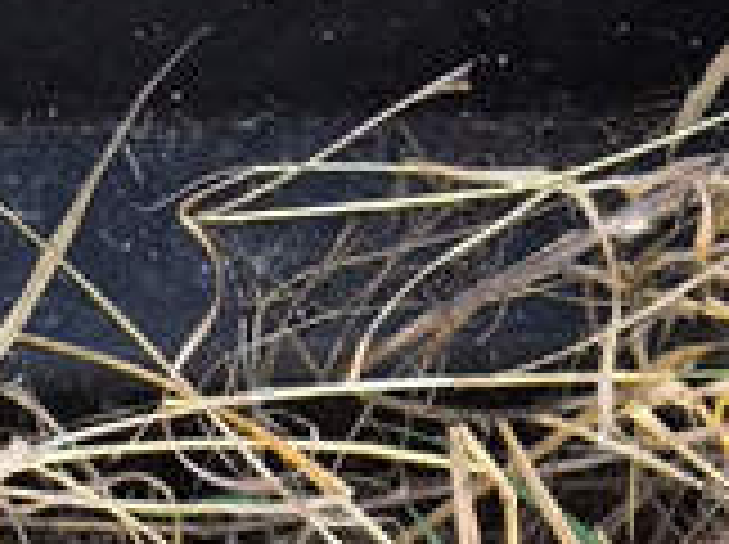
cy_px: -584
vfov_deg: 5.8
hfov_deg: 8.0
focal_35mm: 247
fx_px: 5194
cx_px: 344
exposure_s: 1/105
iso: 50
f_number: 1.7
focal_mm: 4.71
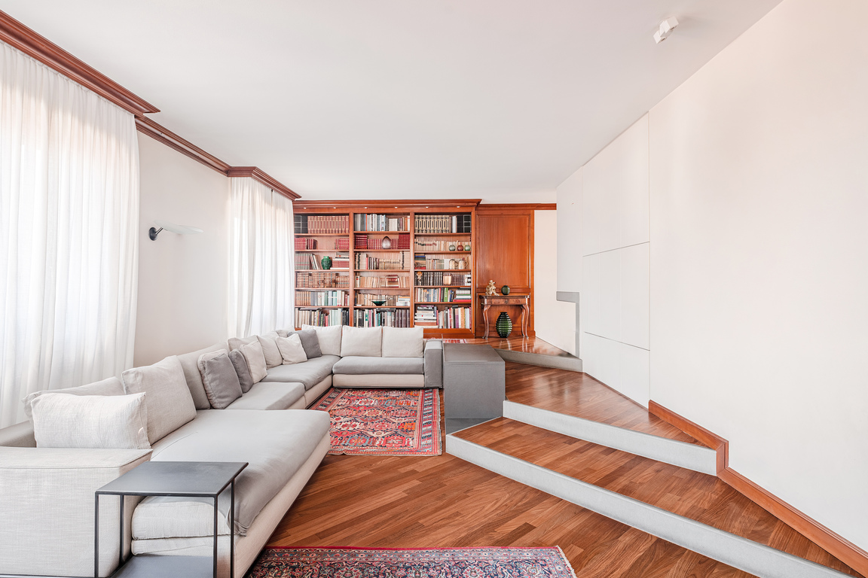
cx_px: 434
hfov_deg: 90.0
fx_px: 434
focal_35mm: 18
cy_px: 289
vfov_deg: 67.4
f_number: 7.1
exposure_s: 1/10
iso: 200
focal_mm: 18
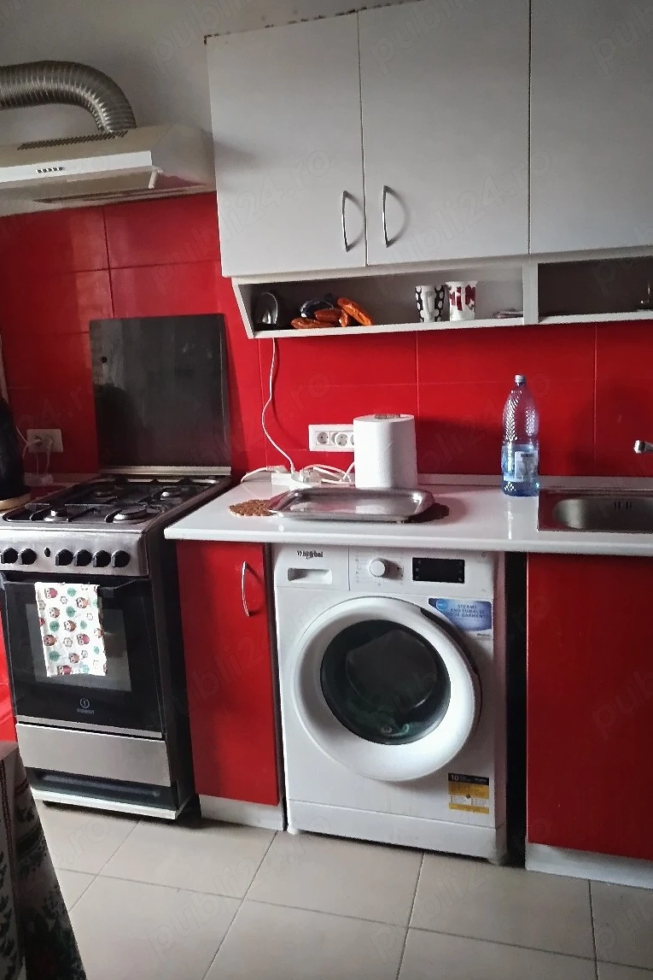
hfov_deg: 44.9
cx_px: 295
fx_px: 789
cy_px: 474
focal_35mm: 29
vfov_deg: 63.6
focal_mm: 5.31
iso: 5128
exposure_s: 1/16.7
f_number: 1.7
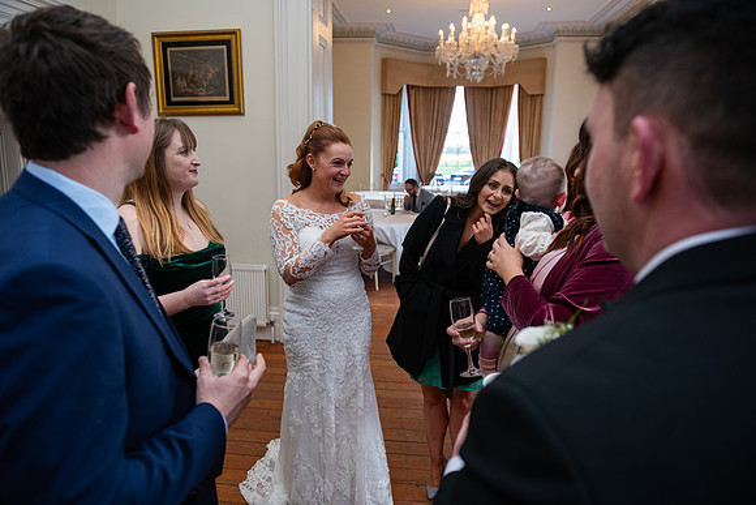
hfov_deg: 73.7
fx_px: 504
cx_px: 378
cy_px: 252
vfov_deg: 53.2
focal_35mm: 24
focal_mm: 24
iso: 400
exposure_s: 1/160
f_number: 3.5
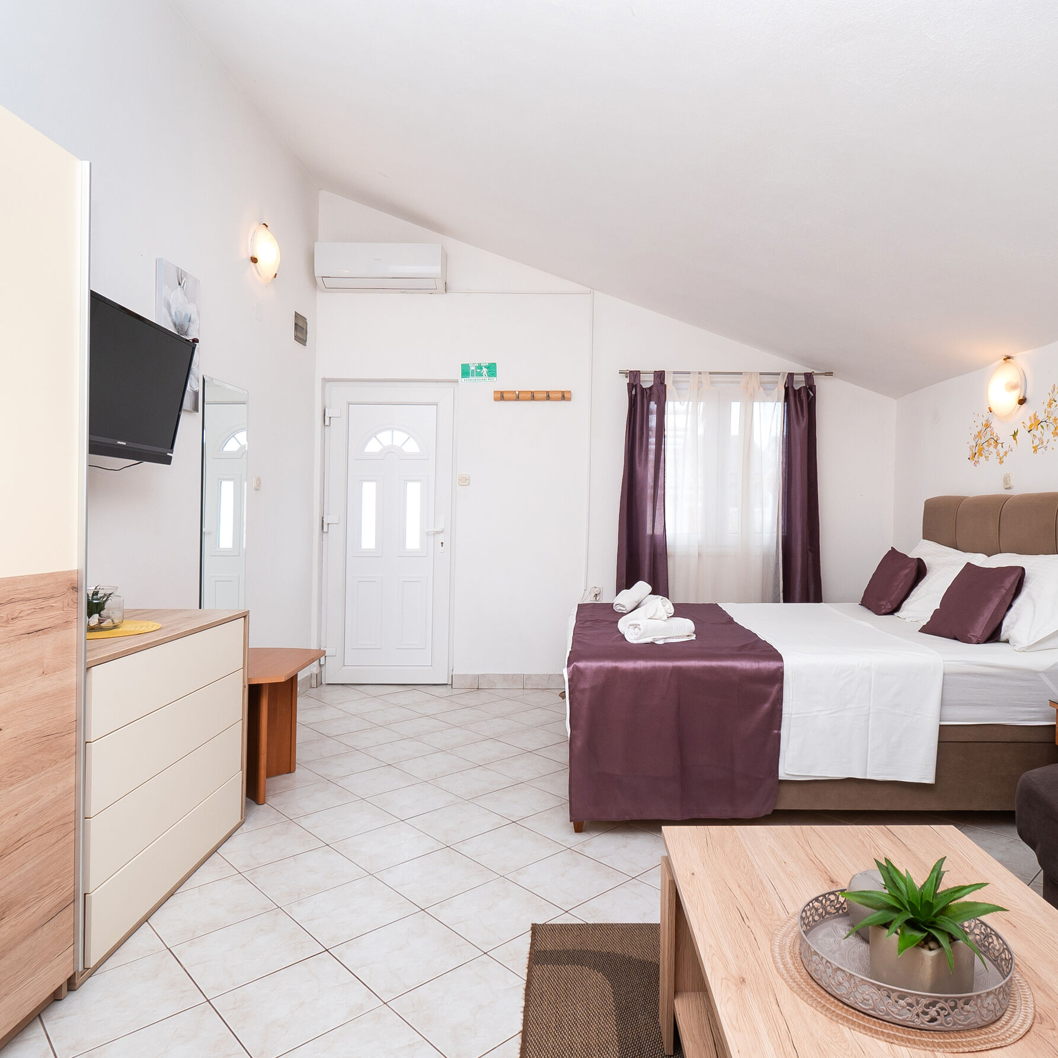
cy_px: 536
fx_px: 692
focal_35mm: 20
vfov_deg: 74.8
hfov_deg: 74.7
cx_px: 569
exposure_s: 1/40
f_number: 8
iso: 250
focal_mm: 10
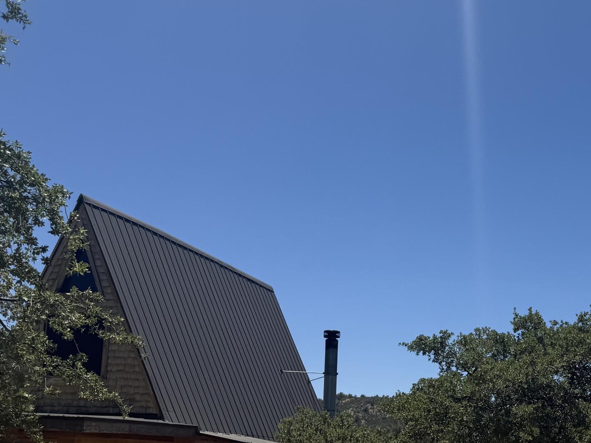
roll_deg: -1.9
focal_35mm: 51
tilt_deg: +6.3
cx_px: 559
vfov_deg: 27.7
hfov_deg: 34.8
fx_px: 871
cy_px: 379
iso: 80
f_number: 1.78
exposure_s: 1/6173
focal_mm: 6.76
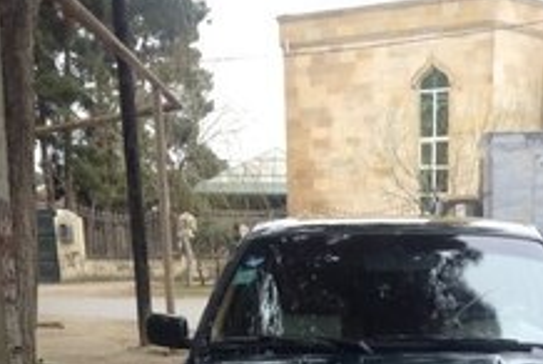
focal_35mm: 78
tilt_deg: -16.8
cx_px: 408
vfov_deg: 15.6
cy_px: 606
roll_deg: -1.0
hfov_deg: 25.6
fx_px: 1178
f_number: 2.4
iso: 50
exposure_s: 1/120
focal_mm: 4.12
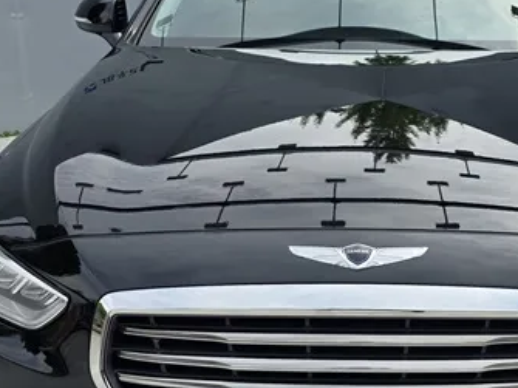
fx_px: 823
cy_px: 201
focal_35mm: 55
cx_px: 356
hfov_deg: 34.5
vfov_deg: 26.5
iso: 80
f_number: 1.7
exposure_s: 1/3185
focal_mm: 6.3
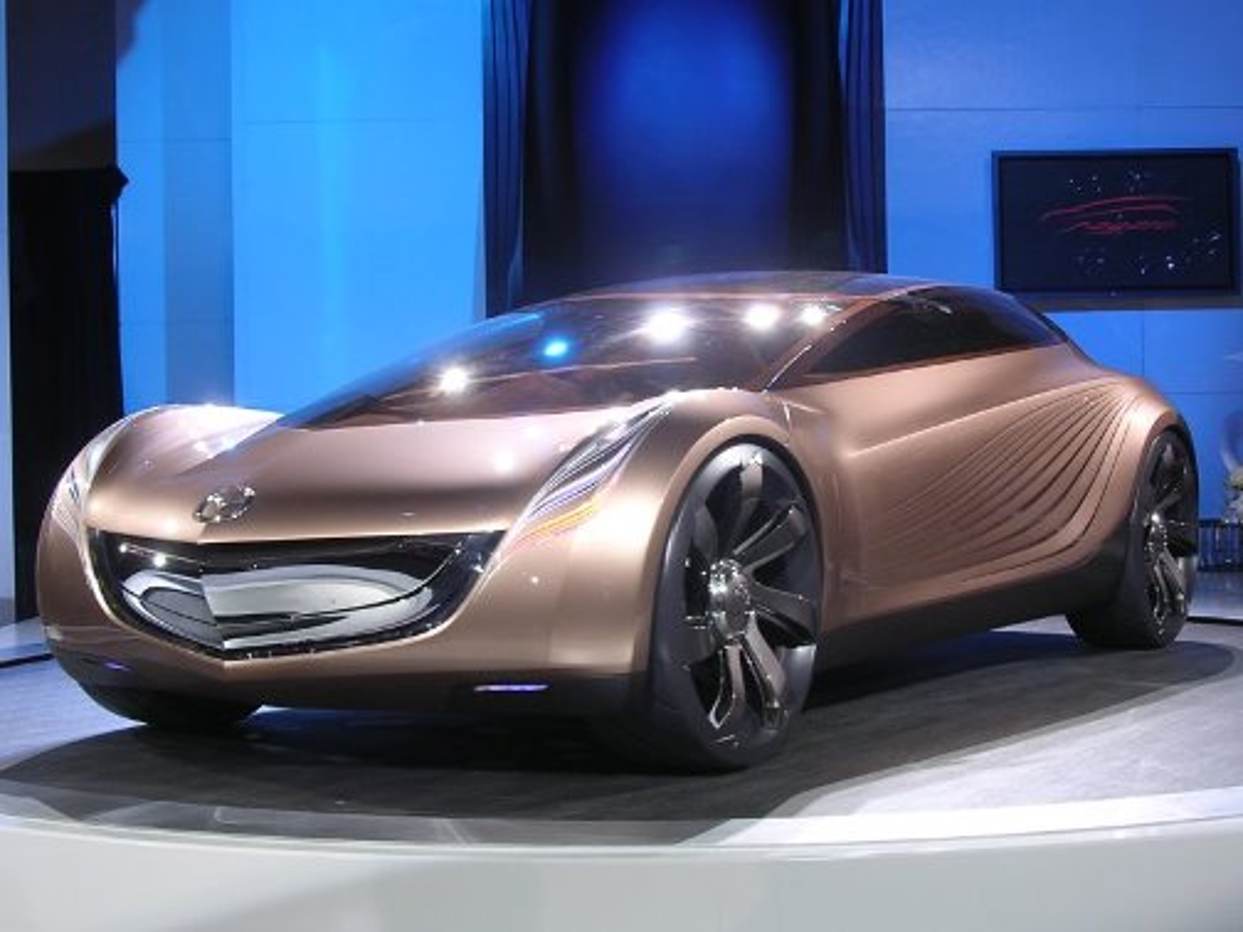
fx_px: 1903
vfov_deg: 27.5
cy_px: 466
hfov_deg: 36.2
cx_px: 622
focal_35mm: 53
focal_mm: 8
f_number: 3.2
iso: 100
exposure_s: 1/39.1
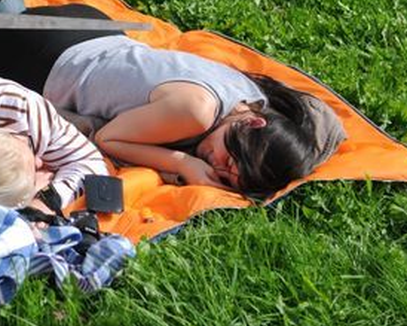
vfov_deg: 12.3
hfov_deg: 15.4
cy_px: -62
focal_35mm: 123
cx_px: 24
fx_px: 1481
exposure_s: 1/2000
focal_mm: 30
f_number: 2.8
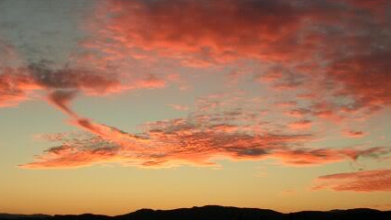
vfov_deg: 18.8
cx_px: 147
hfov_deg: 32.7
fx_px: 663
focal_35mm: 64
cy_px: 79
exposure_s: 1/100
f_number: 3.2
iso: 64
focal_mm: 6
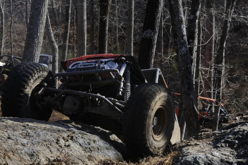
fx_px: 722
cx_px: 124
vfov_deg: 13.0
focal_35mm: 105
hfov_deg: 19.5
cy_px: 82
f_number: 11
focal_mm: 70
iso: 200
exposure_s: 1/125
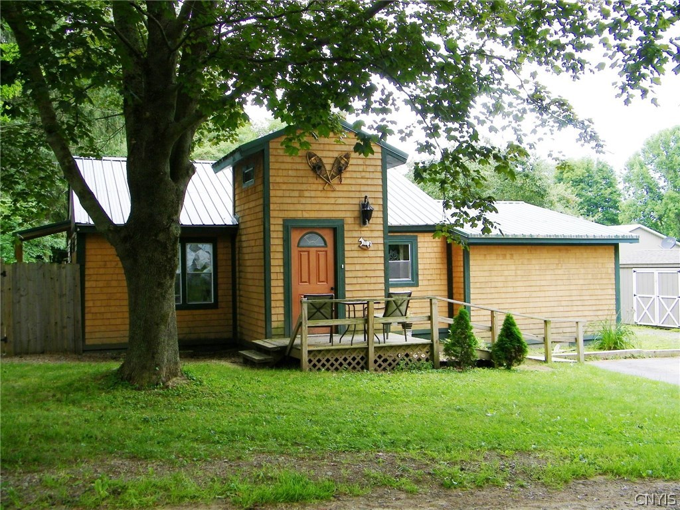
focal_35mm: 37
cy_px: 255
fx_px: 727
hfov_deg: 50.1
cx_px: 340
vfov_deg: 38.7
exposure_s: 1/100
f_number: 3.7
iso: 80
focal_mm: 6.6
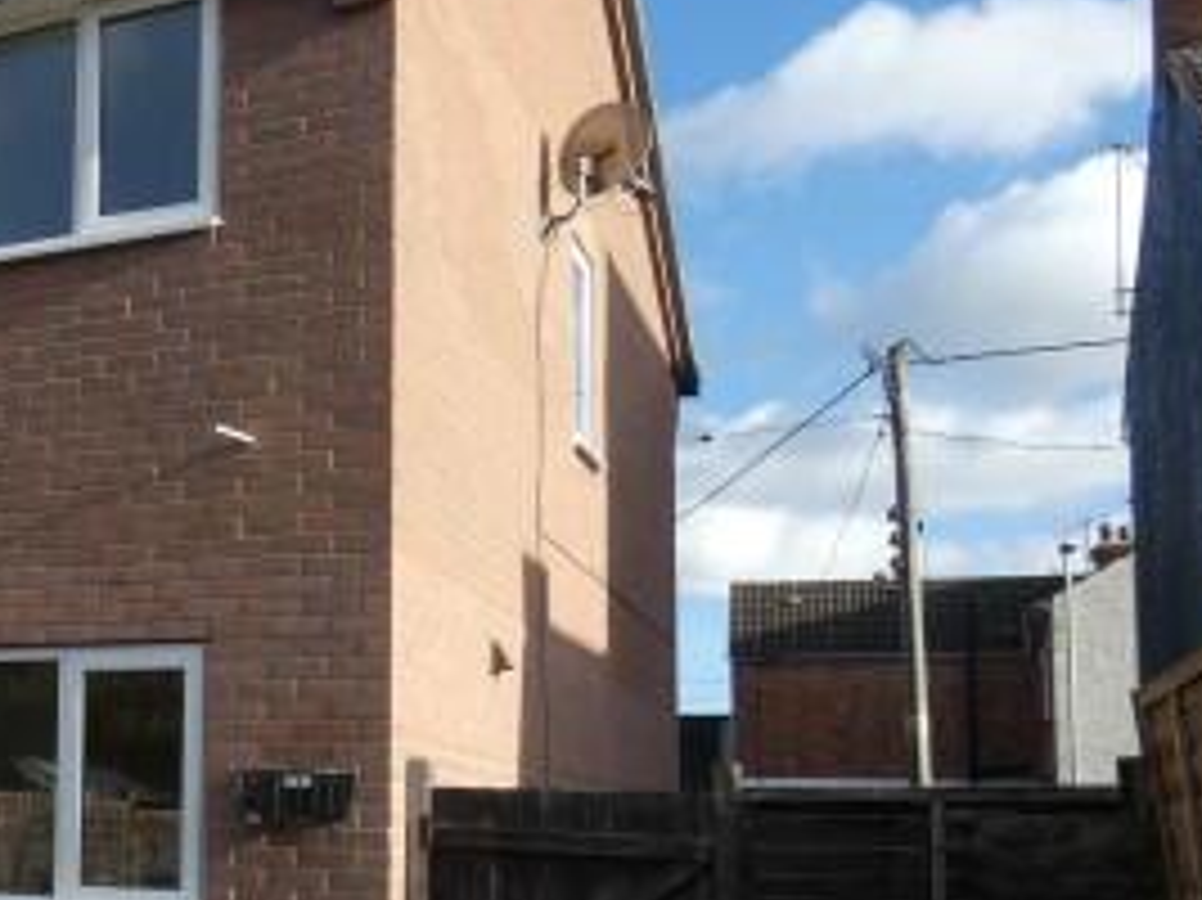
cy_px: 648
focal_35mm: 48
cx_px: -99
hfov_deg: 34.6
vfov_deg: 29.9
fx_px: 1666
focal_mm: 3.6
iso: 80
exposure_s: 1/800
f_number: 2.8
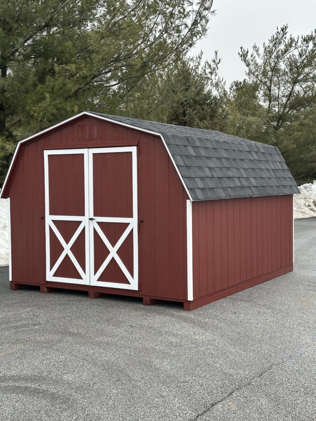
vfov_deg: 39.7
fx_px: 584
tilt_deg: -7.4
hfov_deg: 30.3
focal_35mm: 48
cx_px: 158
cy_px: 210
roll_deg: +0.3
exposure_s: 1/584
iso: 64
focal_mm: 6.86
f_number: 1.78
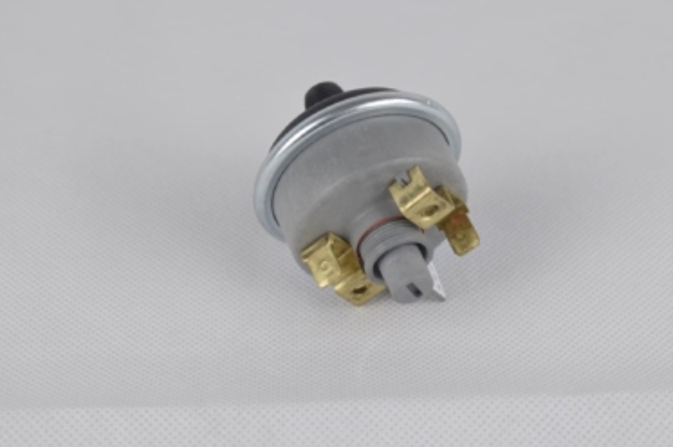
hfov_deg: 20.5
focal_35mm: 100
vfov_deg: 13.7
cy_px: 200
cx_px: 373
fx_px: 1860
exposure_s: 1/125
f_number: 7.1
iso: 640
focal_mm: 55
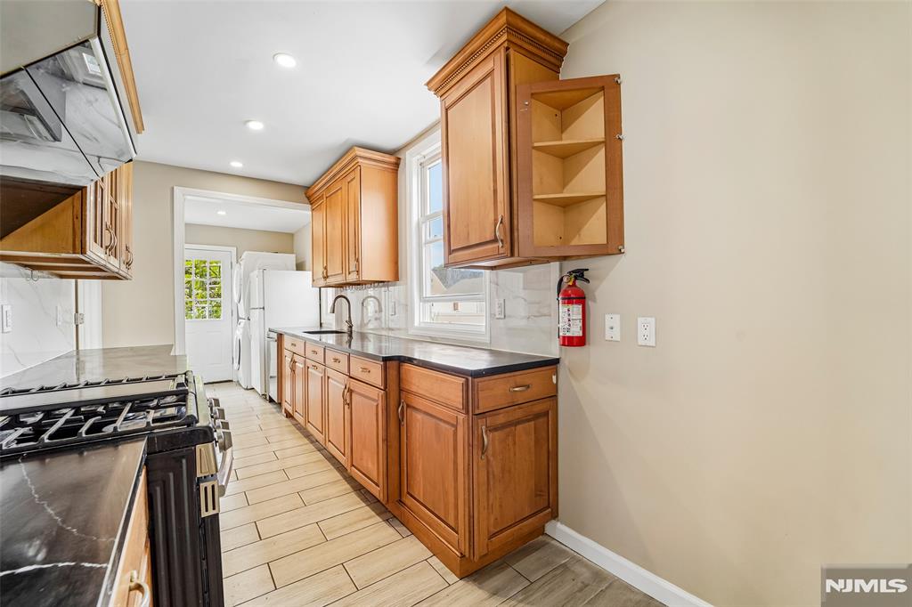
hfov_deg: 104.3
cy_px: 304
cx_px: 456
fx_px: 355
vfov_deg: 81.2
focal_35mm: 14
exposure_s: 1/20
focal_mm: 14
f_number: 8
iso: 400
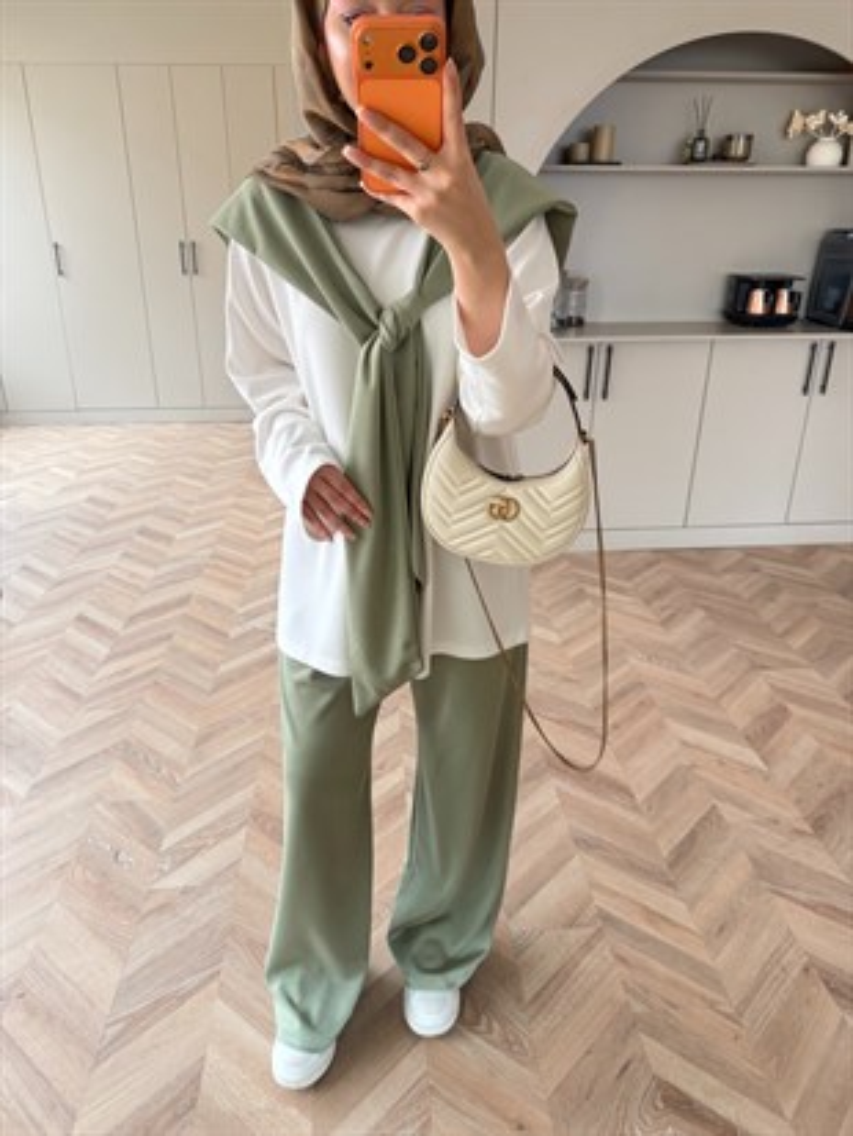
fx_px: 788
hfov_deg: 56.8
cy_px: 568
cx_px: 426
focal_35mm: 24
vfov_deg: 71.6
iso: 125
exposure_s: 1/121
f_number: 1.78
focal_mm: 6.76
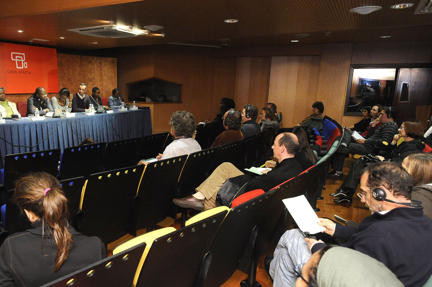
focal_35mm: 27
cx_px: 158
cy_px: 162
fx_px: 324
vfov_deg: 47.8
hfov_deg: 66.2
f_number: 4
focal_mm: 20
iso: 5000
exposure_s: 1/100
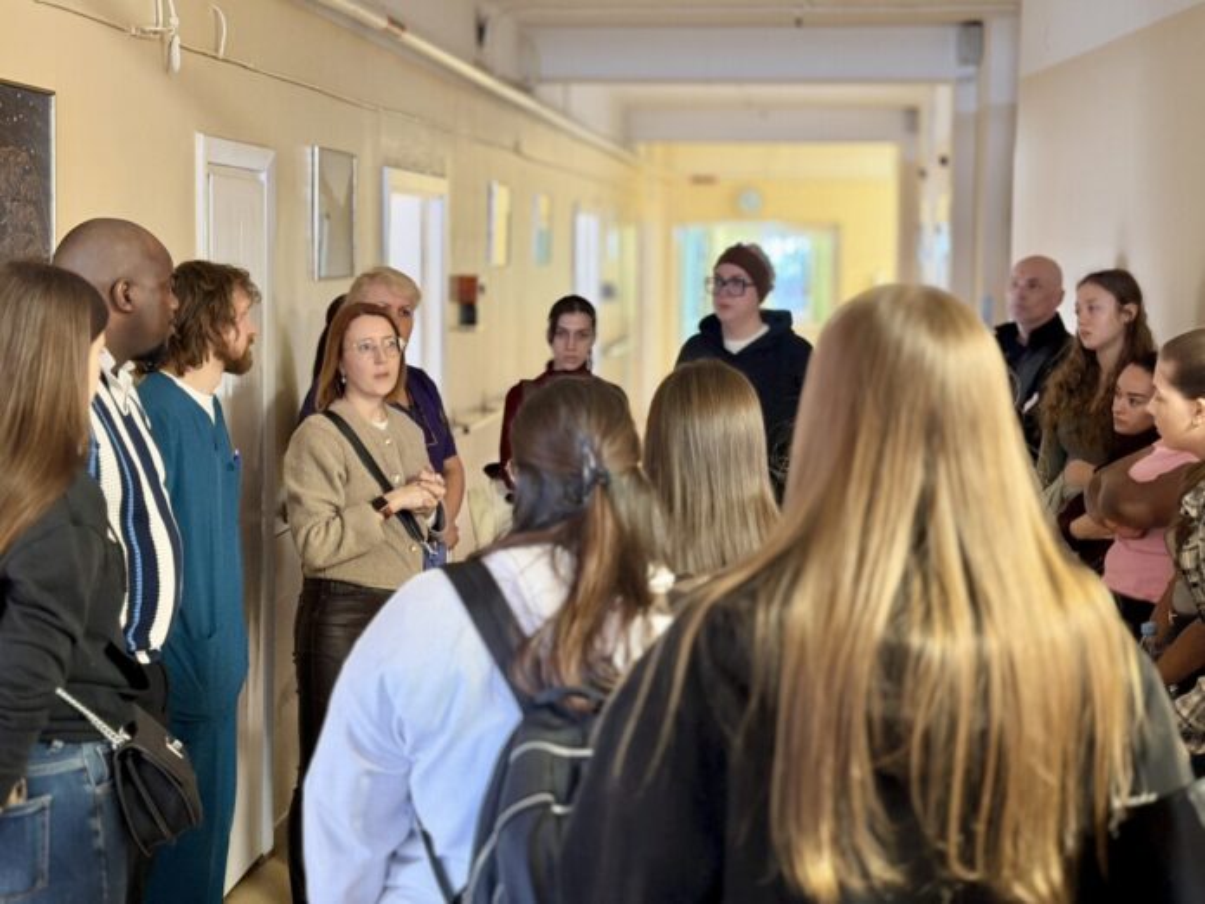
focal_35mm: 48
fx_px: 1671
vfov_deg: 30.3
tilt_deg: -4.6
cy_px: 452
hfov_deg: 39.7
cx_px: 602
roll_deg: -0.5
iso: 640
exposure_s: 1/25
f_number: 1.78
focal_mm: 6.76
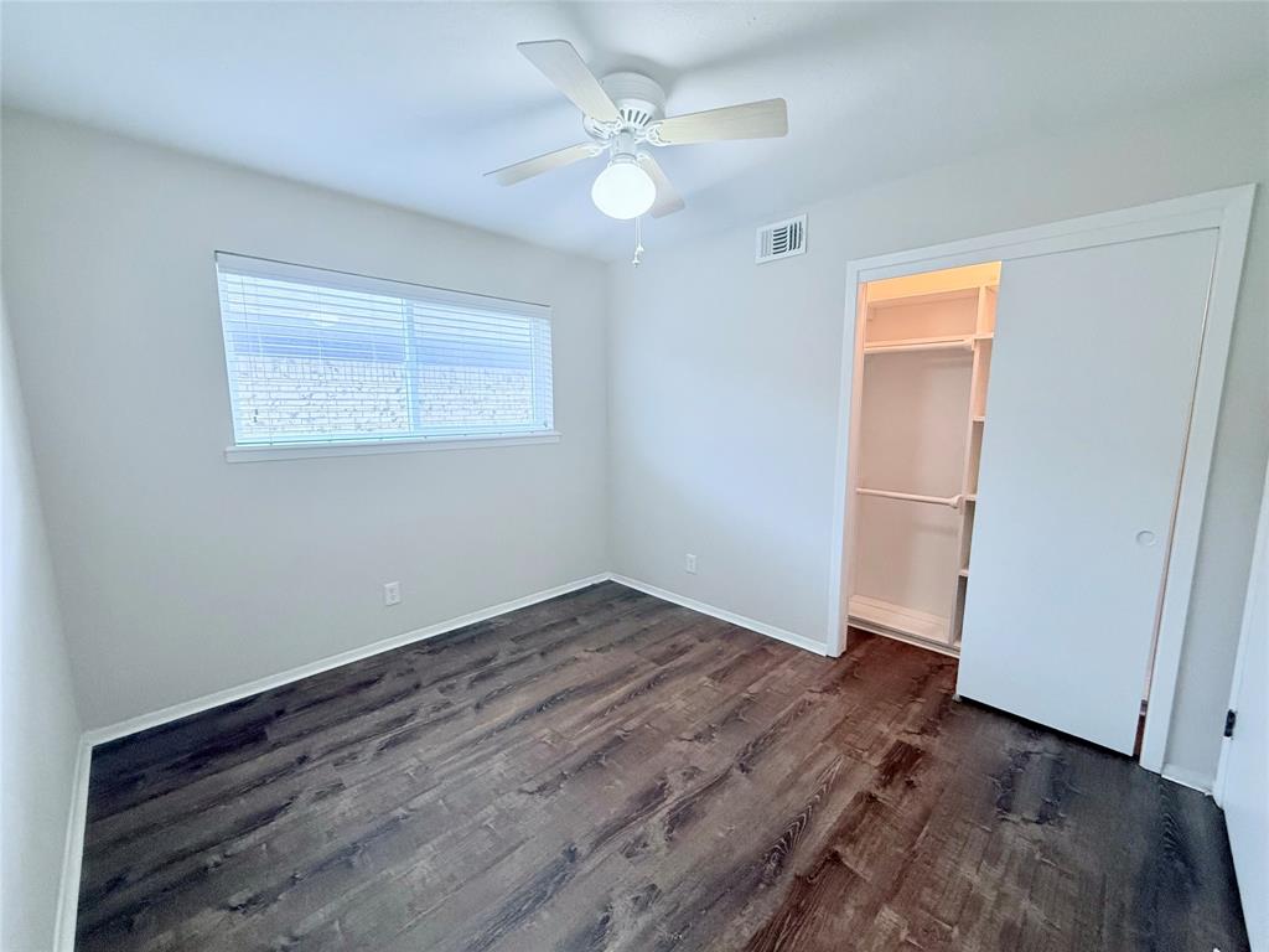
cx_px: 634
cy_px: 476
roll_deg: -0.3
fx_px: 513
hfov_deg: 102.1
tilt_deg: -8.1
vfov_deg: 85.7
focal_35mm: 14
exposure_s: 1/120
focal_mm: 2.22
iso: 320
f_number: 2.2
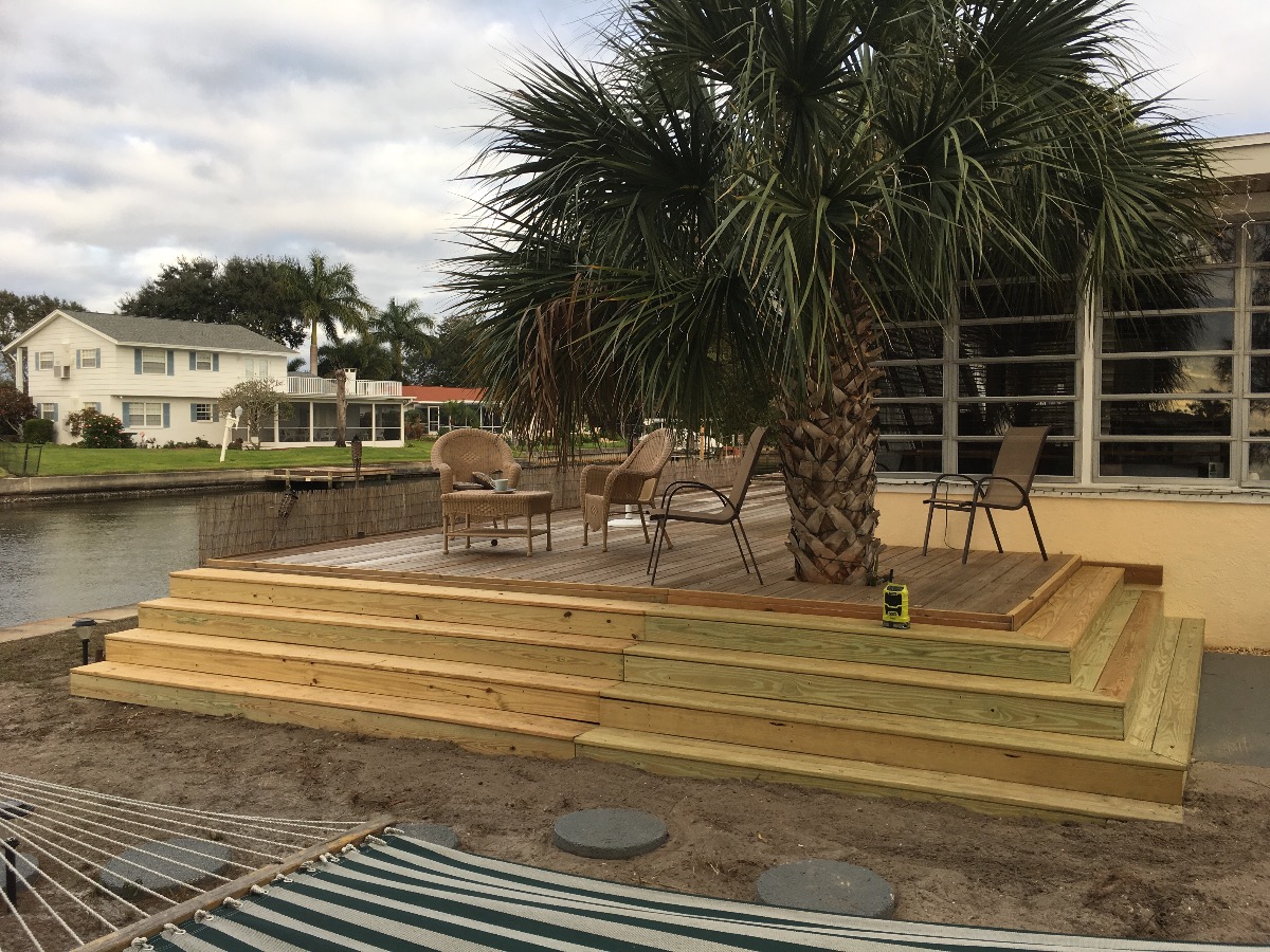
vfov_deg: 48.2
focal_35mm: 29
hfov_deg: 61.7
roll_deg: +0.1
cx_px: 635
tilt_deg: -0.7
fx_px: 1064
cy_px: 476
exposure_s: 1/211
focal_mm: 4.15
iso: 25
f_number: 2.2
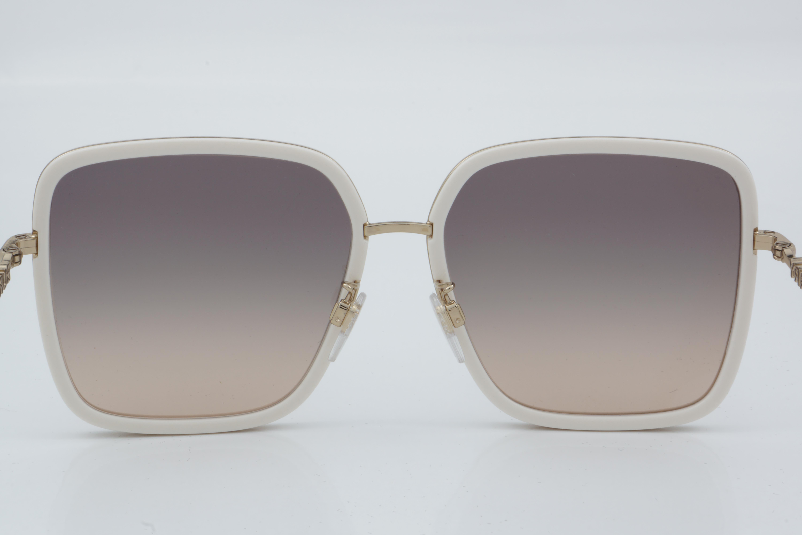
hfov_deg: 24.6
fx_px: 1838
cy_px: 268
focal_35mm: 82
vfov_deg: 16.6
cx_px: 401
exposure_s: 1/4
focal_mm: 55
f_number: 32
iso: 100
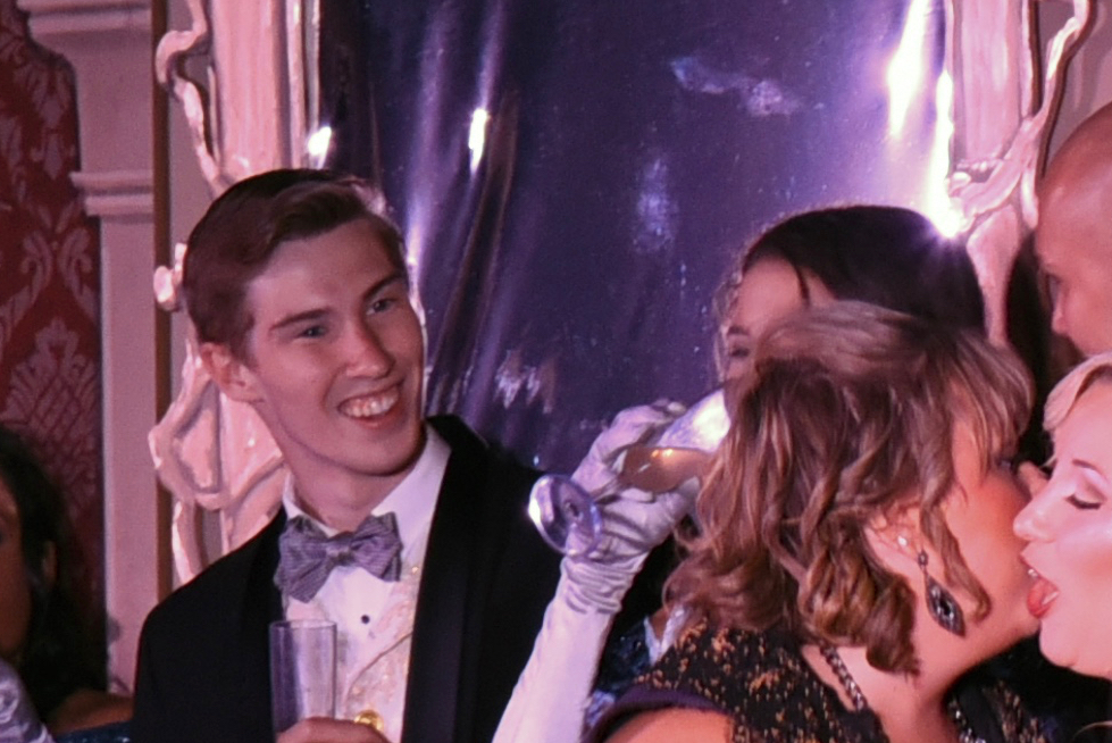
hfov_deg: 3.2
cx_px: 856
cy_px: 693
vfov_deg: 2.1
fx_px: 19934
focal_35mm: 645
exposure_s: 1/125
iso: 2000
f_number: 6.3
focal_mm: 105
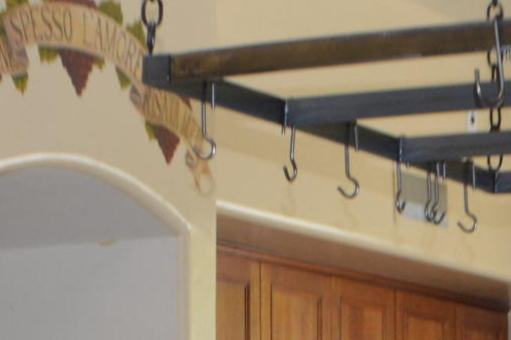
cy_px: 796
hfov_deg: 8.9
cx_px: 85
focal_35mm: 230
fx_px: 3261
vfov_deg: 5.7
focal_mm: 26
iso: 400
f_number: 4
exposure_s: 1/100
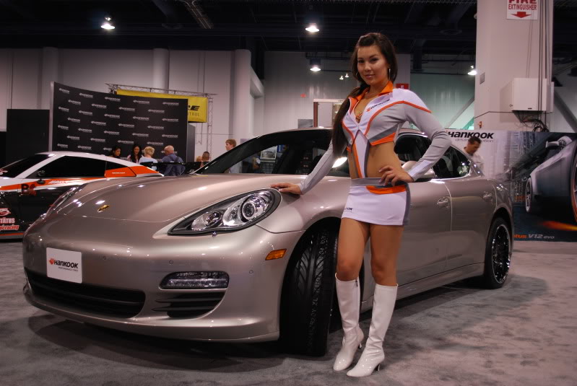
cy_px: 193
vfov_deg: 37.0
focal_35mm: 36
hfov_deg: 53.1
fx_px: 578
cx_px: 288
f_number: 4.2
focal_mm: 24
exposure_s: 1/30
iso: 280
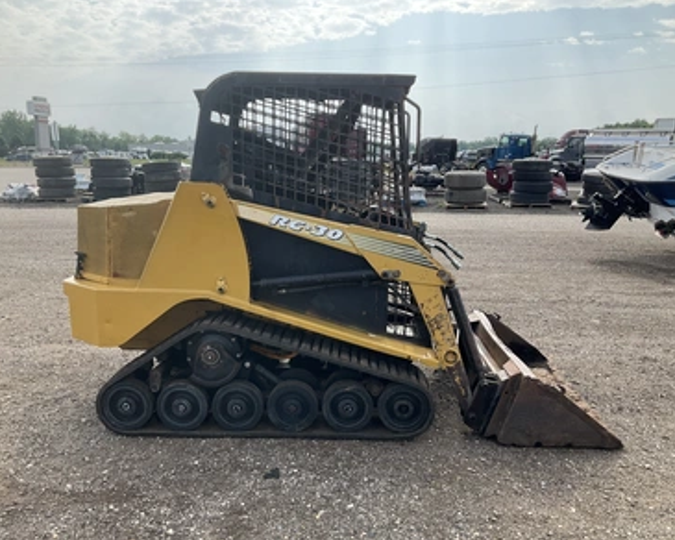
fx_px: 619
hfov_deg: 57.2
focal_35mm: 31
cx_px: 335
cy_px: 270
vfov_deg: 47.1
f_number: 1.8
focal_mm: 3
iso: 25
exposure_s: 1/842
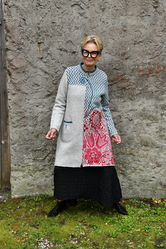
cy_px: 124
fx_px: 380
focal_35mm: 55
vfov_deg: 36.2
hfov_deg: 24.6
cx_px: 83
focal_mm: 55
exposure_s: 1/350
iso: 1600
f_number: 9.5
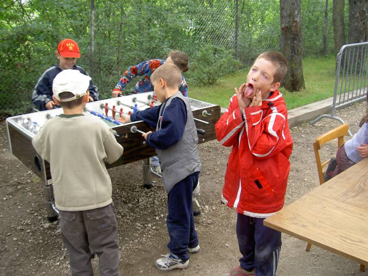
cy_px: 138
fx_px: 415
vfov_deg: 36.8
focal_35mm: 39
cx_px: 184
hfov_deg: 47.9
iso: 100
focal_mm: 8
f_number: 2.8
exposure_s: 1/80
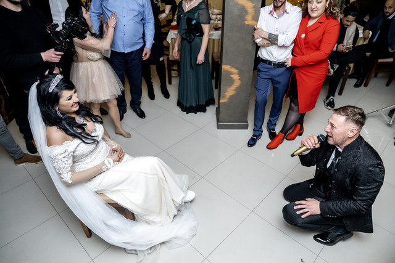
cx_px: 198
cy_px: 132
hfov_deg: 73.7
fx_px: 263
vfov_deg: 53.2
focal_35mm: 24
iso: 1600
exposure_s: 1/125
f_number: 2.8
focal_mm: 16
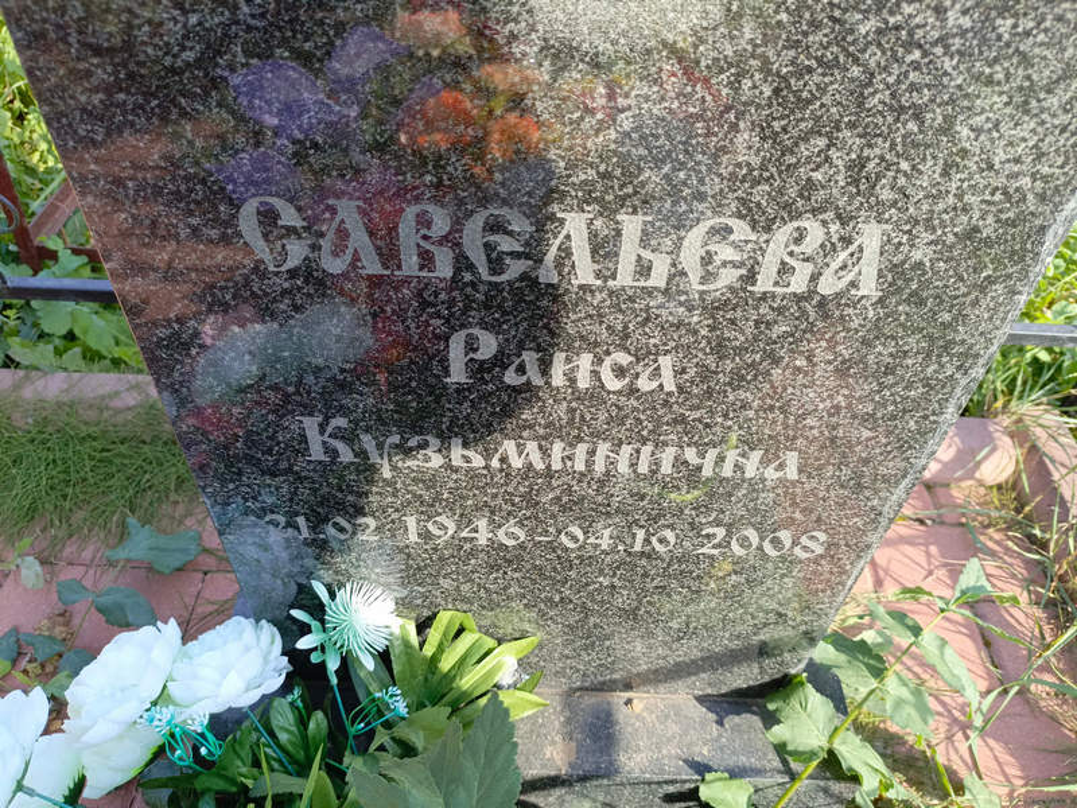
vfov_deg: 54.9
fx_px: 778
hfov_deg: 69.4
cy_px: 404
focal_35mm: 25
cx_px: 538
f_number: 1.69
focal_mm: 4.76
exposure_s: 1/182
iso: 111
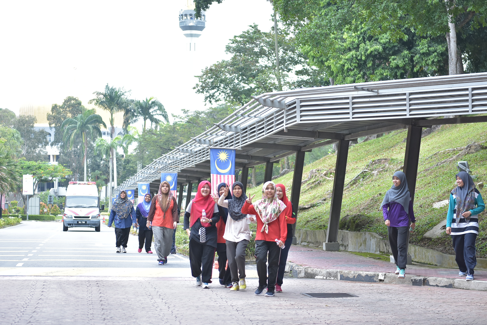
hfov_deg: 19.4
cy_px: 162
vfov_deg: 13.1
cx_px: 244
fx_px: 1421
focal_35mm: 105
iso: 400
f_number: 2.8
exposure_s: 1/500
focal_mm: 70
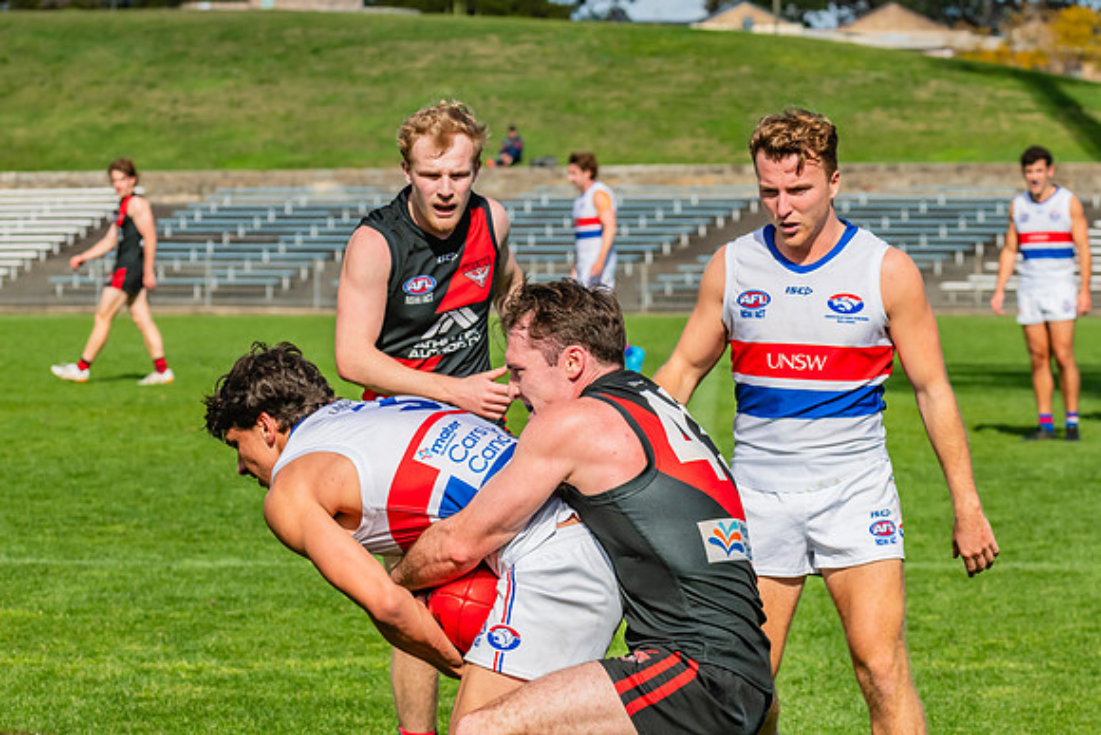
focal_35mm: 186
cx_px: 520
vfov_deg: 7.4
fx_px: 5703
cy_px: 347
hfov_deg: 11.0
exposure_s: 1/1600
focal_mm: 170
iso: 800
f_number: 13
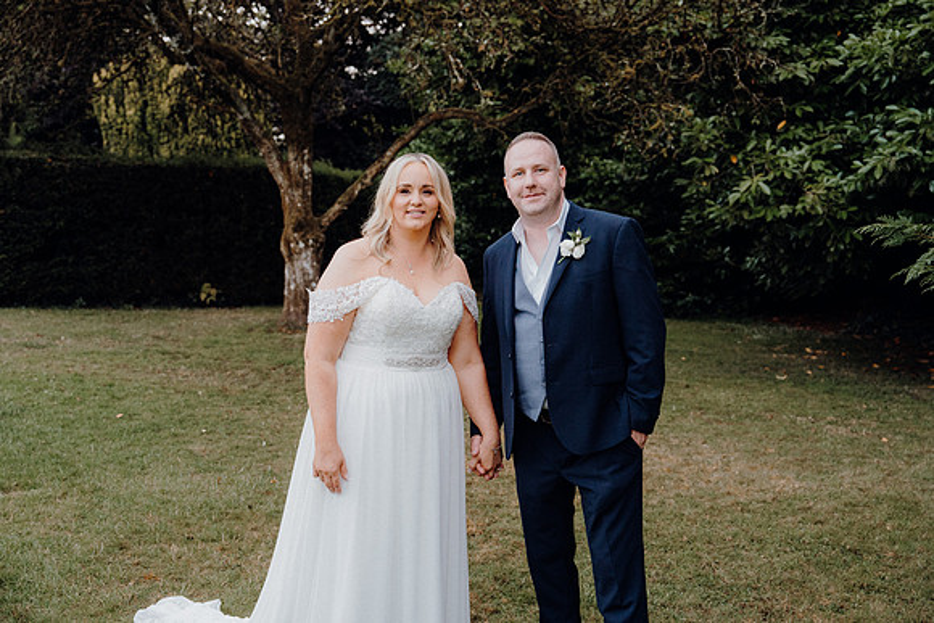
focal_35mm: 39
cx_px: 467
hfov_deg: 49.5
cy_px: 312
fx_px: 1012
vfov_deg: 34.2
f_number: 3.5
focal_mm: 39
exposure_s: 1/160
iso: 2500
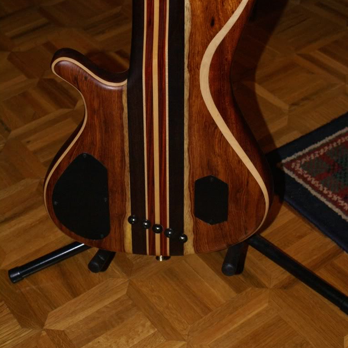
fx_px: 769
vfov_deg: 25.2
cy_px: 92
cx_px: 173
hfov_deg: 25.5
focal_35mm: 68
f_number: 5.6
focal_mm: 35
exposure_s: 1/60
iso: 400
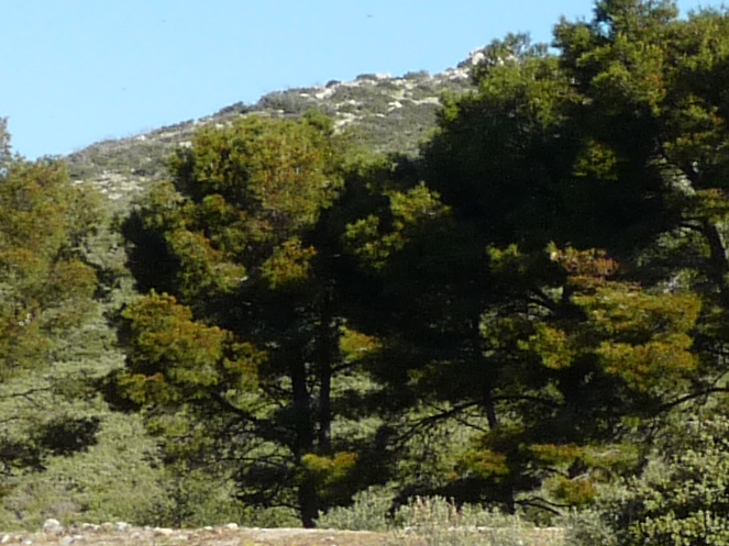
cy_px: 549
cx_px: 1645
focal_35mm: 198
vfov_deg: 7.5
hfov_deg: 9.1
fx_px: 4169
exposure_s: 1/250
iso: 100
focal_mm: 6.4
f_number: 5.6
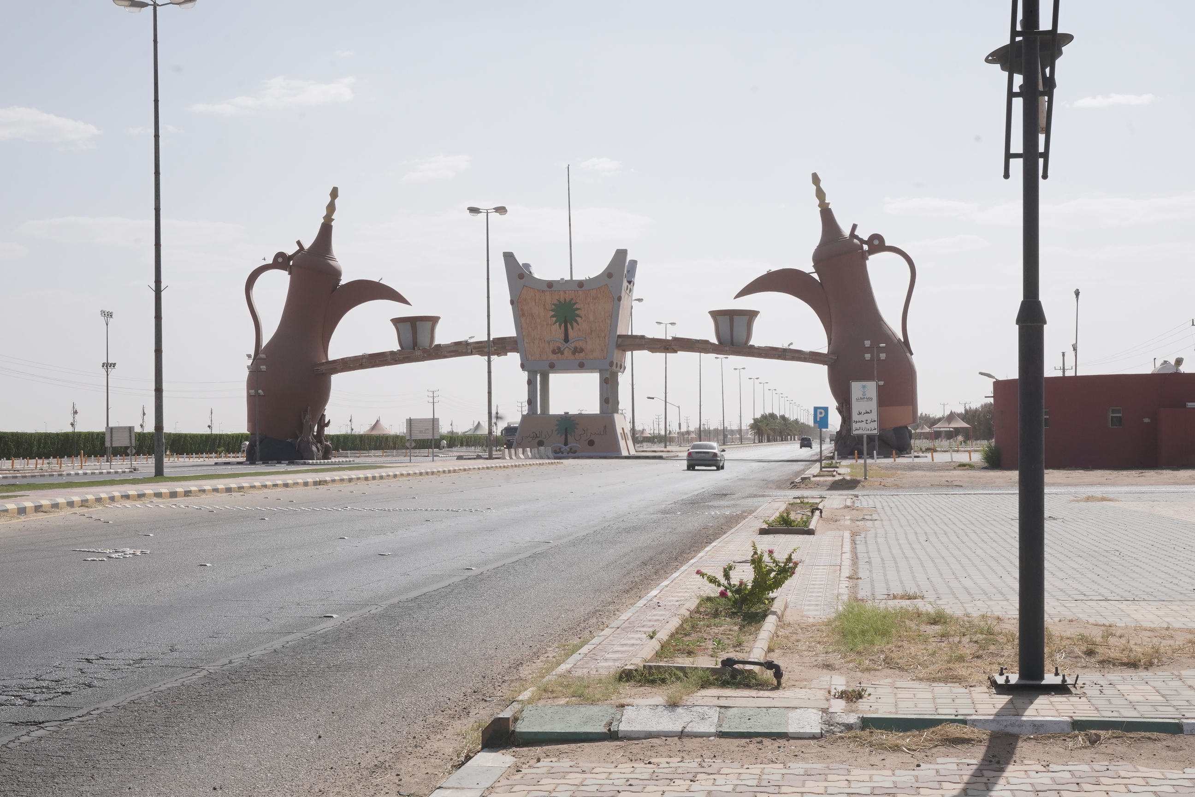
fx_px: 1726
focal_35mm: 52
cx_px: 598
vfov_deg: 26.0
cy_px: 398
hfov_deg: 38.2
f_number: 20
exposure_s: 1/320
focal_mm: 35
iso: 500
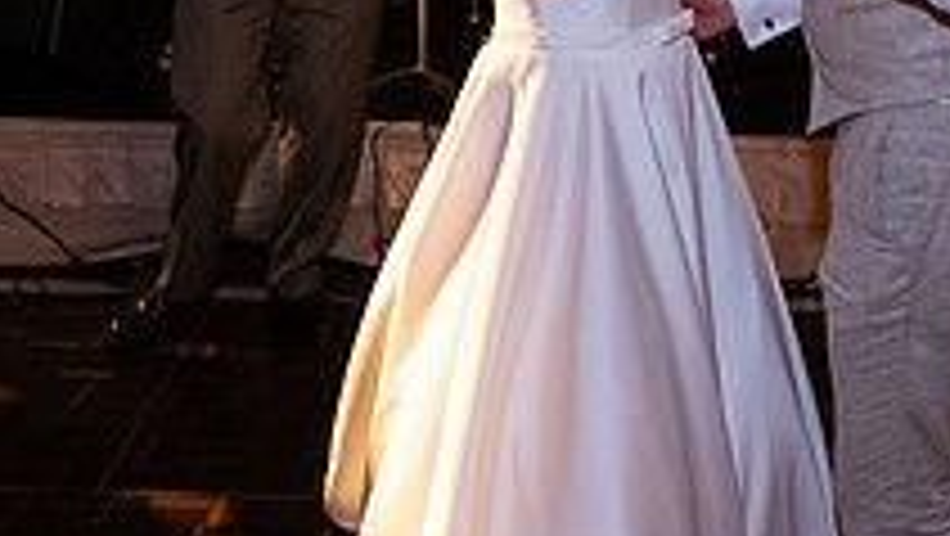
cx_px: 720
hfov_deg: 30.0
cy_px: 25
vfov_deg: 17.2
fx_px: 1739
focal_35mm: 69
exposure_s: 1/160
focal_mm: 24
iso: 1250
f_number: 3.5
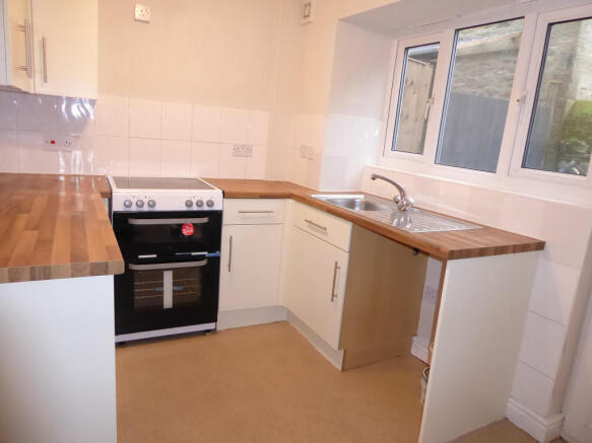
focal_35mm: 24
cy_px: 222
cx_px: 296
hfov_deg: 71.6
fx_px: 410
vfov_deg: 56.8
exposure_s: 1/60
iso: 800
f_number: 3.3
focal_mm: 4.3
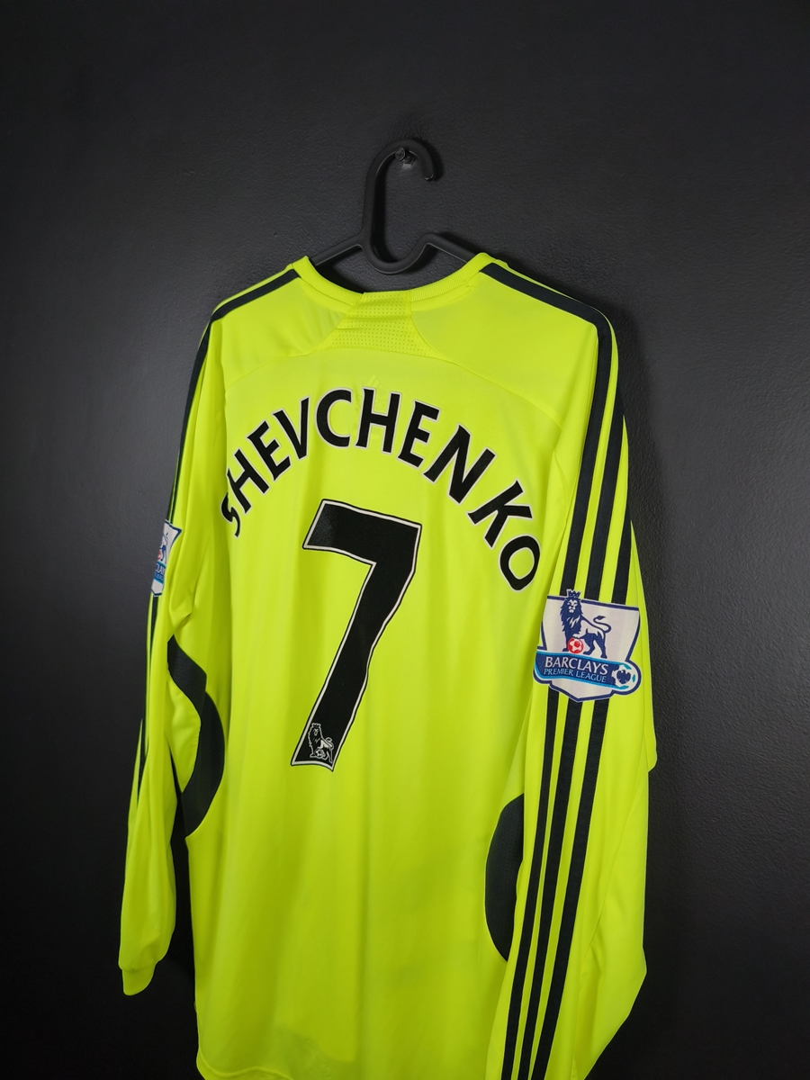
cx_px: 405
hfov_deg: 58.9
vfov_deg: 73.9
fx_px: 718
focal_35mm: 23
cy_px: 540
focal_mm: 6.57
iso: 400
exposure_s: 1/200
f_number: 1.6
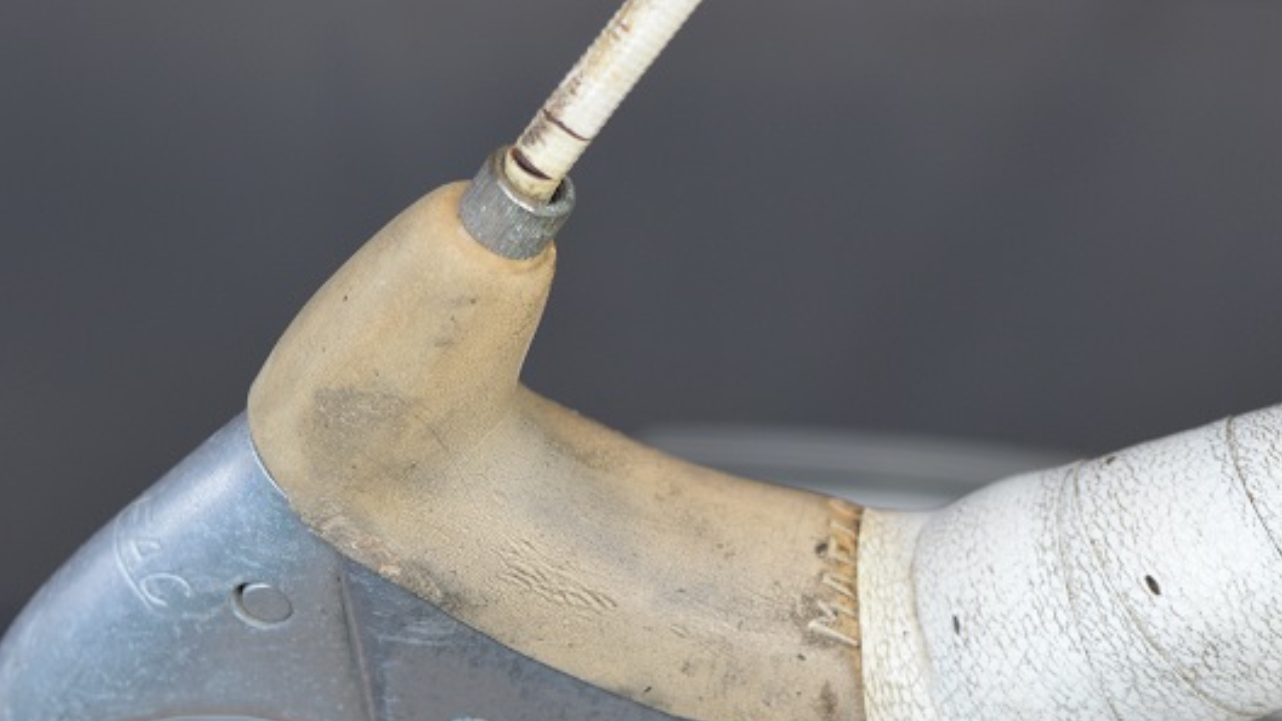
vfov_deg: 9.8
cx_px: 949
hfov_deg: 17.3
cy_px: 570
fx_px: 4181
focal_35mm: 123
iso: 180
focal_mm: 46
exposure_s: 1/125
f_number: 5
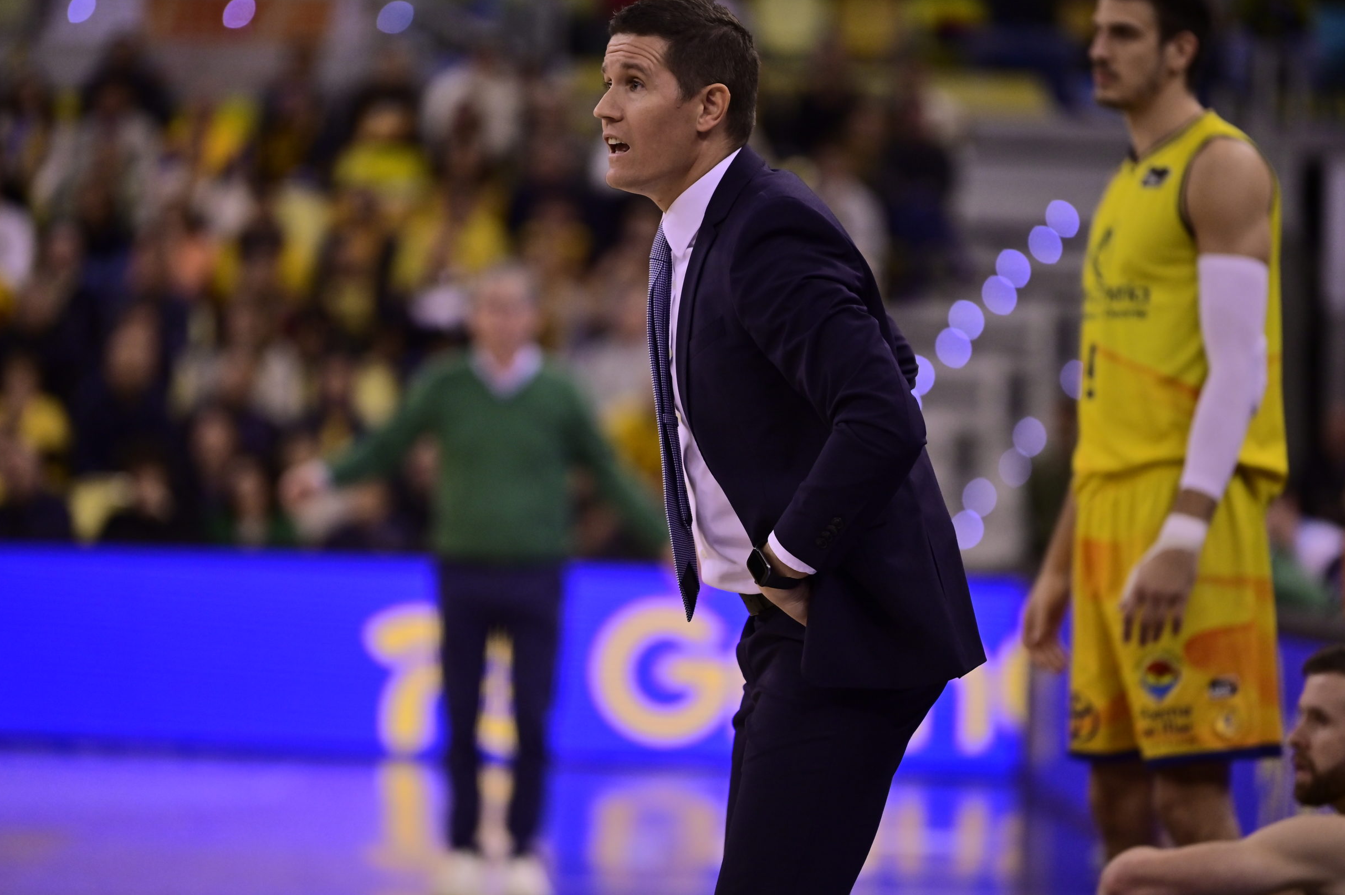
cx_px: 659
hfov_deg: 9.8
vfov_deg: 6.5
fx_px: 7877
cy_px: 444
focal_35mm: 211
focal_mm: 200
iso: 1250
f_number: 2.8
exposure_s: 1/1000
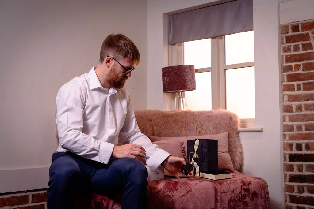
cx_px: 157
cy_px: 104
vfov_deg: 25.5
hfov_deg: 37.5
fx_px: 462
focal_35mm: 53
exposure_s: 1/200
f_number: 4
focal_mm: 53
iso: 250
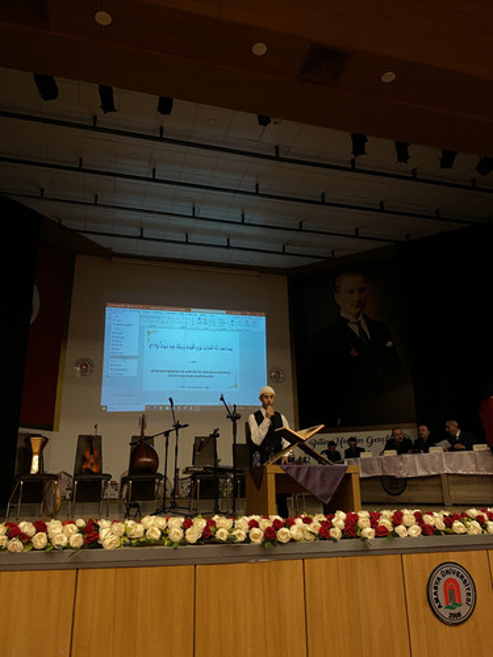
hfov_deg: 53.1
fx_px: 494
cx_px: 246
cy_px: 328
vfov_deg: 67.3
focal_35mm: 26
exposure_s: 1/50
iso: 250
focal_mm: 4.25
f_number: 1.8
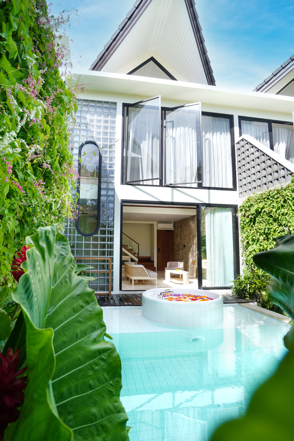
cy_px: 220
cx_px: 147
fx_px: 184
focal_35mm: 15
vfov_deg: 100.4
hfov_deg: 77.3
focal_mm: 10
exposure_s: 1/30
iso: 50
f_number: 6.3
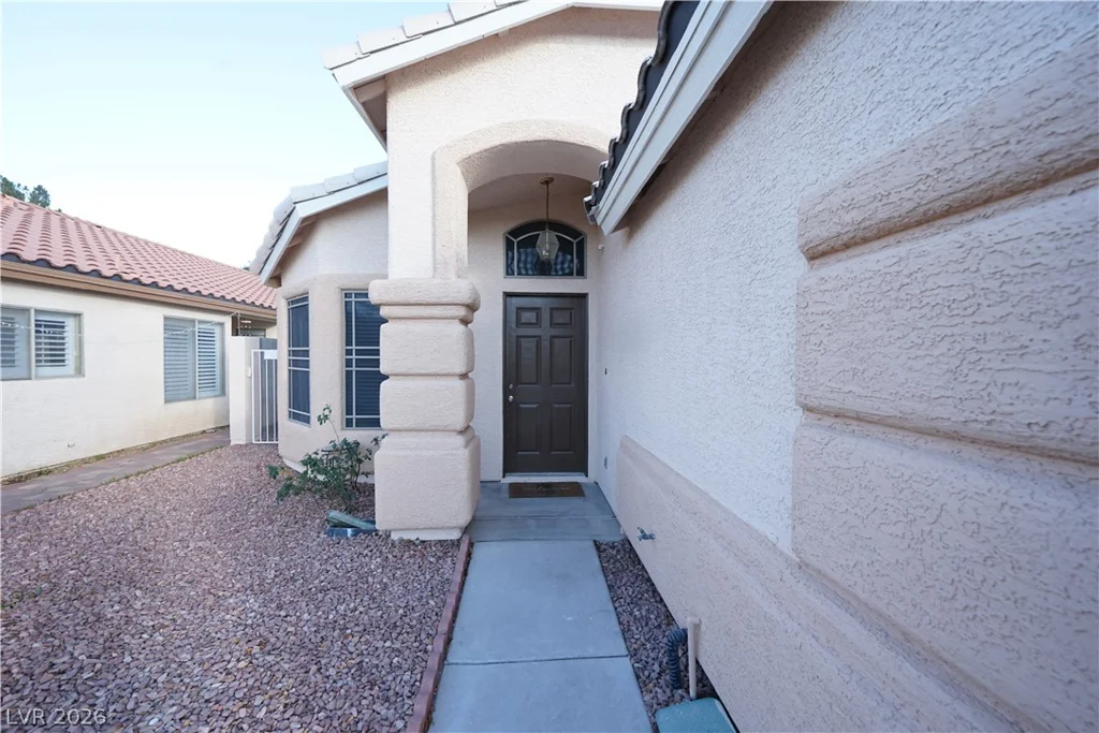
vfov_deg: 81.2
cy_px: 366
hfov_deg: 104.2
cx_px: 550
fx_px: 427
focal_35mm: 14
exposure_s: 1/125
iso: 500
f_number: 8
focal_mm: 14
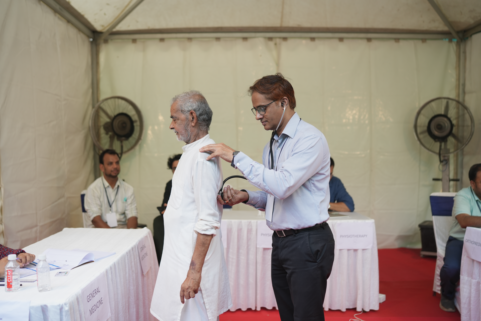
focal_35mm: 35
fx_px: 468
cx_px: 240
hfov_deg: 54.4
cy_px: 160
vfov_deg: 37.9
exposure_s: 1/1600
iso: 320
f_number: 2
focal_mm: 35
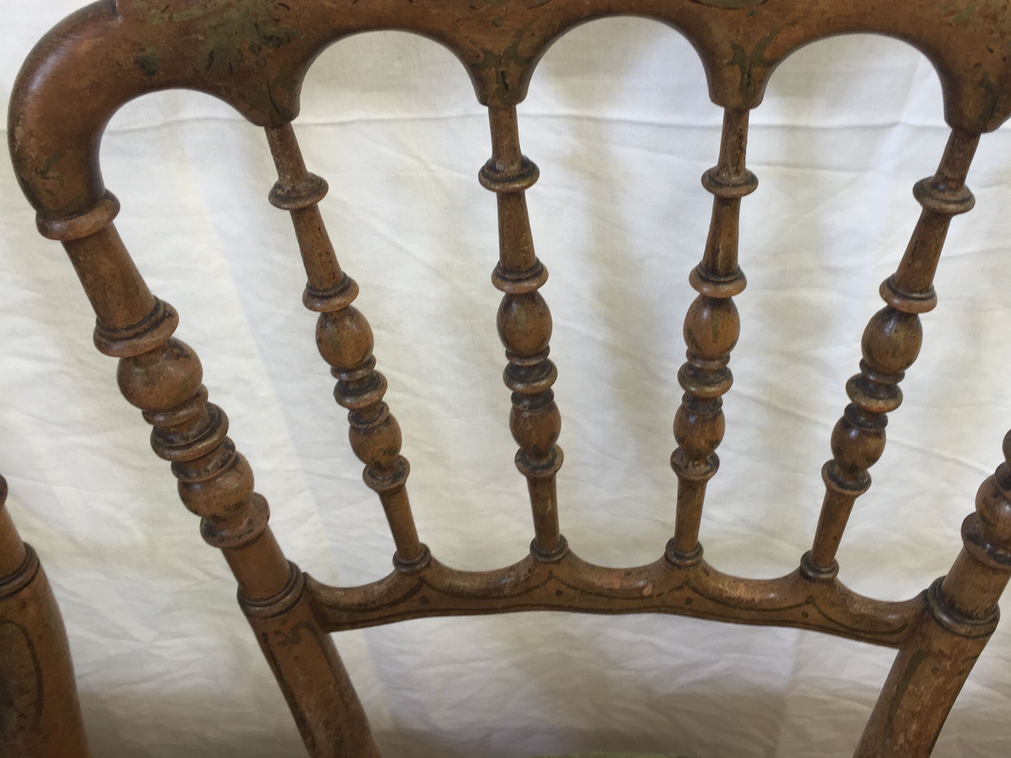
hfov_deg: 52.2
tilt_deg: -46.2
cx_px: 610
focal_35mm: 35
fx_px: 1022
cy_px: 302
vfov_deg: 40.5
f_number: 2.2
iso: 40
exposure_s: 1/50
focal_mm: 4.15
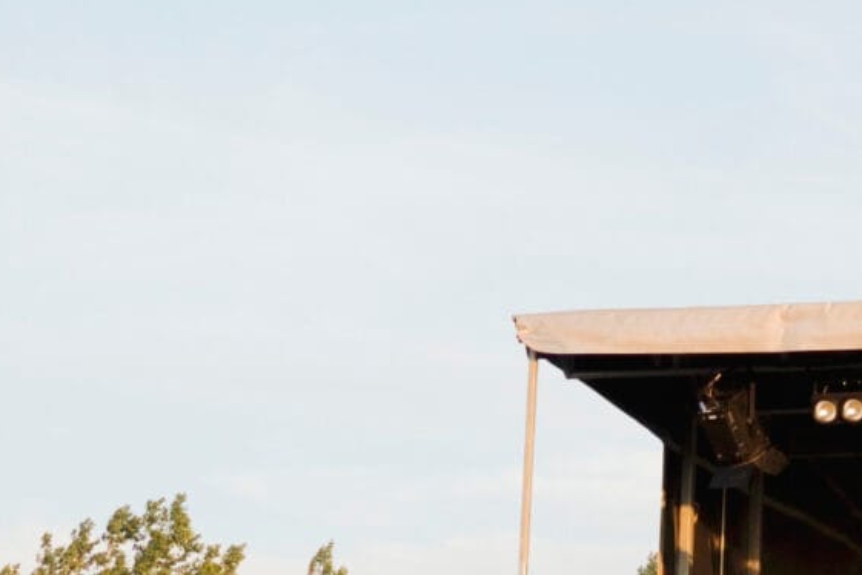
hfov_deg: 16.7
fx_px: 2763
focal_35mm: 115
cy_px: 624
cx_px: 1116
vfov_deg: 11.7
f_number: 6.3
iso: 250
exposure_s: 1/250
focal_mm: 33.7
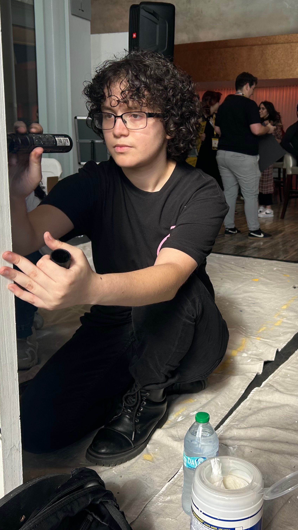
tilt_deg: -12.3
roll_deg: -1.2
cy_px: 264
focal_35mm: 38
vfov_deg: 52.8
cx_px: 194
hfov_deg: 31.0
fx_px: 534
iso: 50
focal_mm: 5.7
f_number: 1.5
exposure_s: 1/516
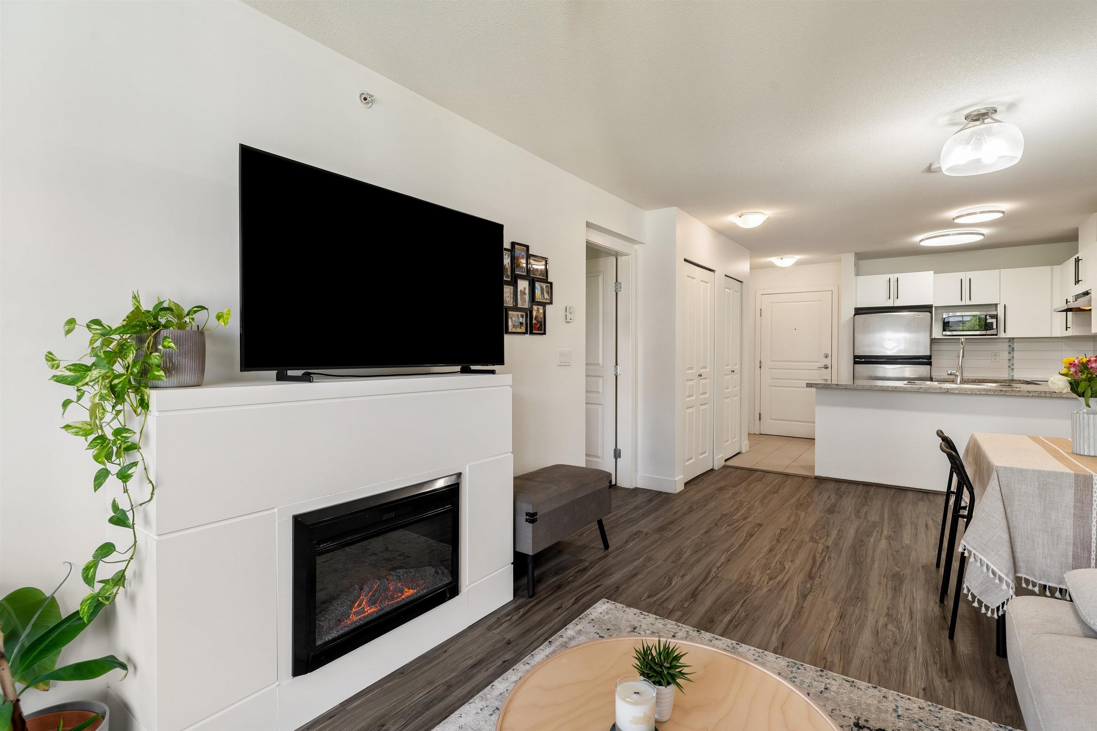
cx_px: 548
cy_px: 366
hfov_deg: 93.3
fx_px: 518
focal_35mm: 17
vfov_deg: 70.4
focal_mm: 17
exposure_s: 1/13
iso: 400
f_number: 8
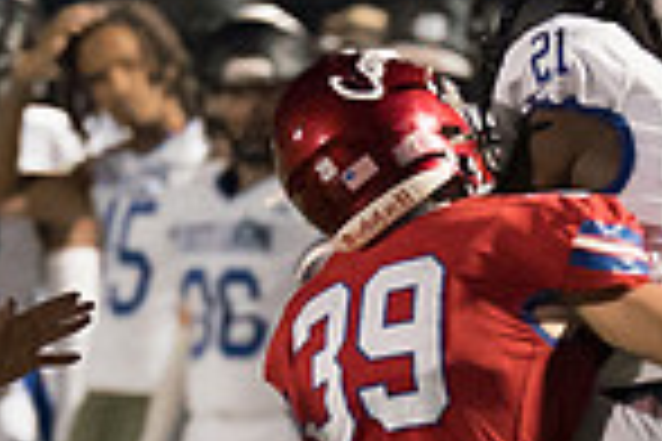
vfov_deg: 0.9
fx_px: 29346
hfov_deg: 1.3
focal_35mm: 1596
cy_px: 671
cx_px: 392
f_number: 2.8
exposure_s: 1/1000
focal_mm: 200
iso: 8000
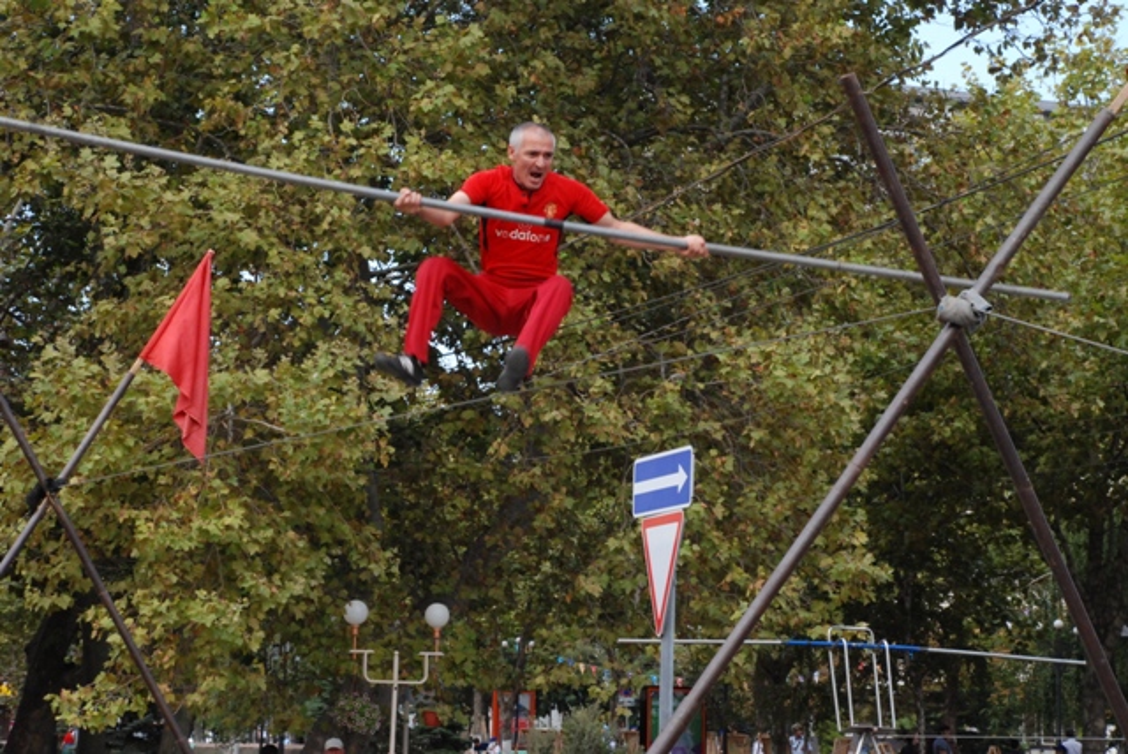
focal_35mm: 99
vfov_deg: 13.9
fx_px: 3105
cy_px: 377
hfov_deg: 20.6
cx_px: 564
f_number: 14
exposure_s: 1/200
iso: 800
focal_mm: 66
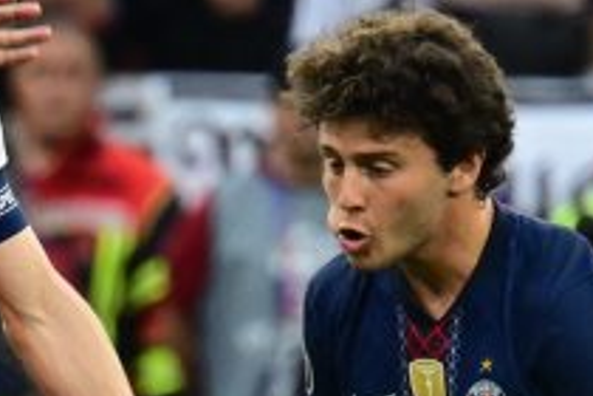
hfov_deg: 1.1
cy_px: 488
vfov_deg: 0.7
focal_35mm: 1901
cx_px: -305
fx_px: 31311
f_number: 5.6
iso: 2000
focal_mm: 400
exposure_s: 1/1000
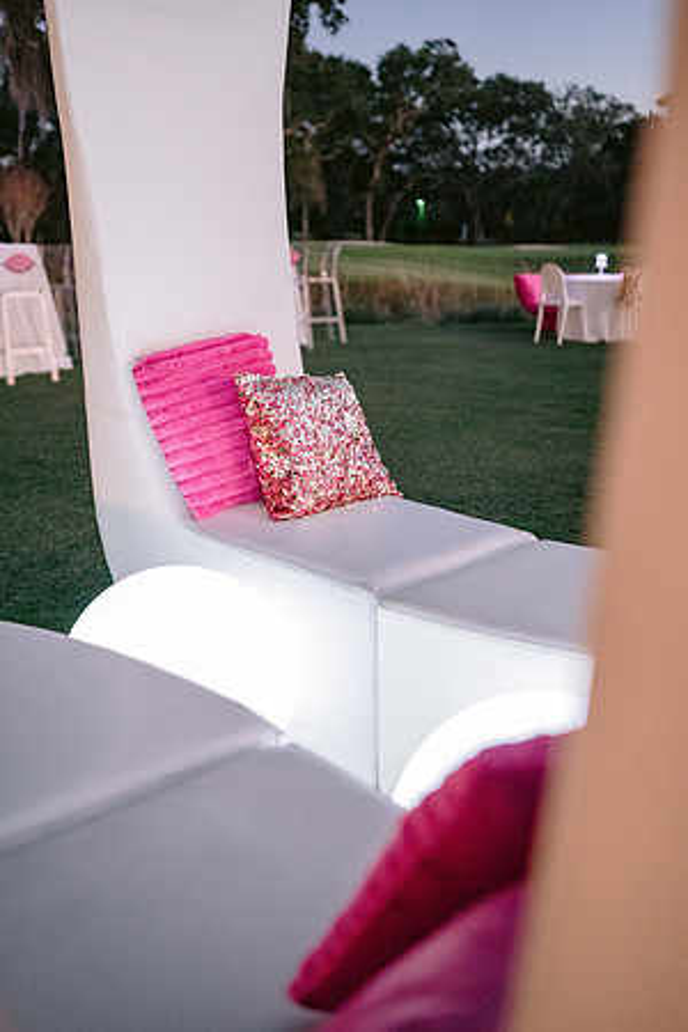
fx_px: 1003
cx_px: 344
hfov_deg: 37.9
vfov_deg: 54.4
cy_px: 516
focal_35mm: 35
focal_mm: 35
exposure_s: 1/160
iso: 3200
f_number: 1.8
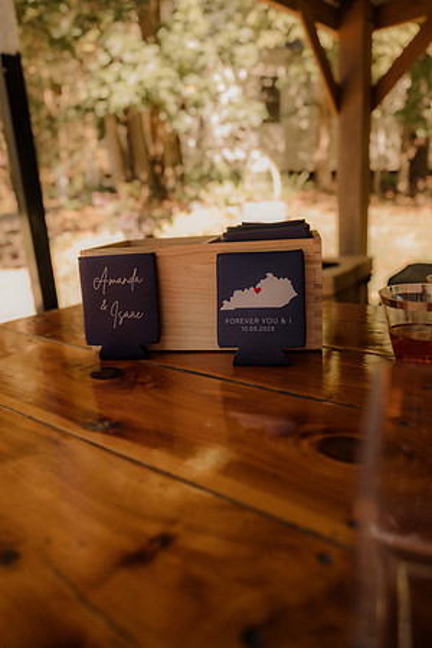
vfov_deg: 69.4
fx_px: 468
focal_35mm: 26
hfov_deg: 49.6
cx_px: 216
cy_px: 324
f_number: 3.2
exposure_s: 1/1600
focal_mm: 26
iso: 1250
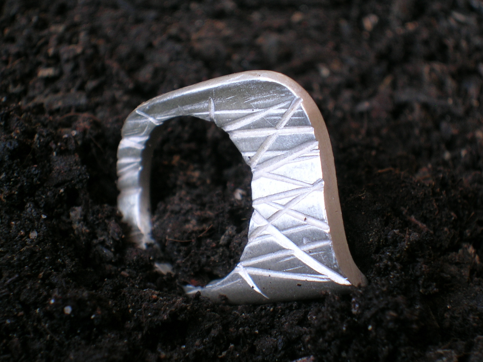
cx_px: 242
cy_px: 181
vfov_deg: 14.1
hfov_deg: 18.7
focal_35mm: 105
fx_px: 1465
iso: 50
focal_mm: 16.2
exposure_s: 1/5
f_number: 4.9
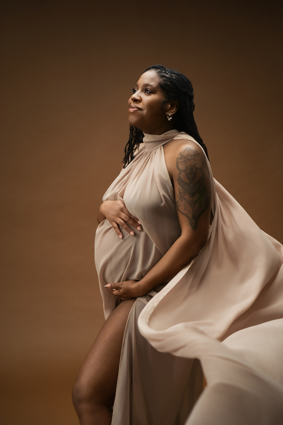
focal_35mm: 71
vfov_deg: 28.5
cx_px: 142
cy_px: 212
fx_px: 837
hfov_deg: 19.2
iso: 320
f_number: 4
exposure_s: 1/160
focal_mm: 71
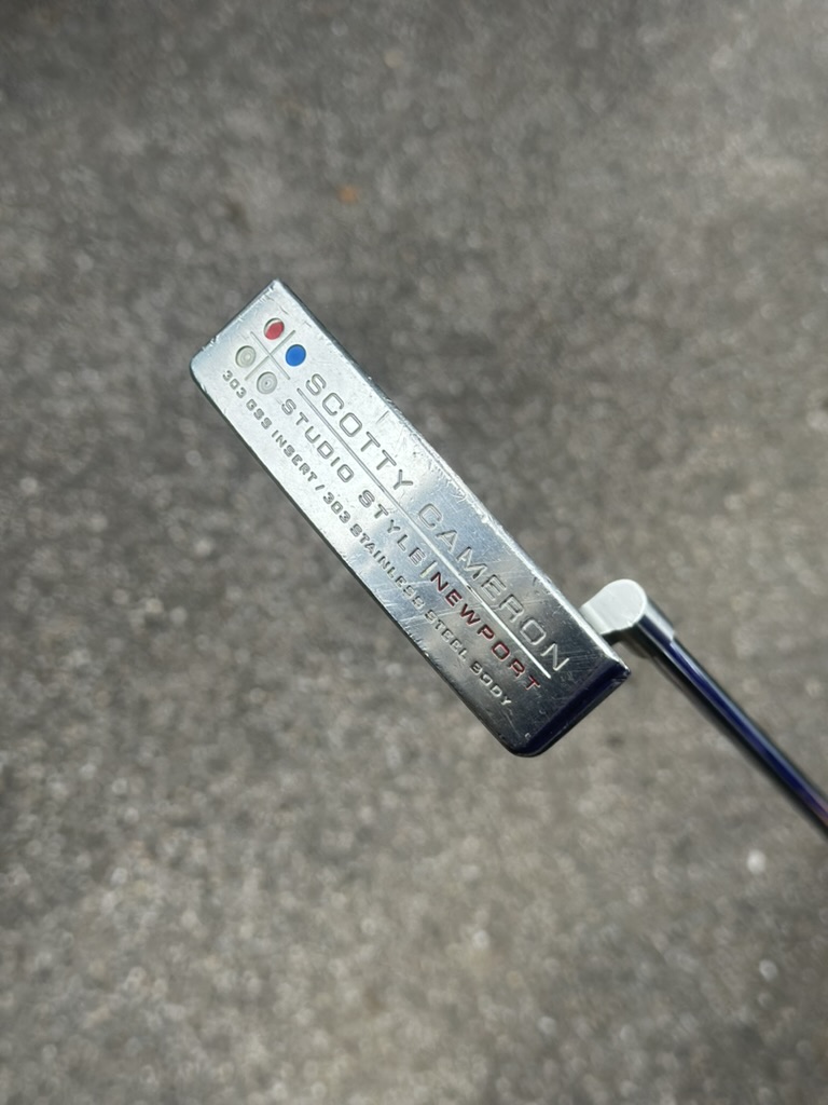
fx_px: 1531
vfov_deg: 39.7
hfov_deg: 30.3
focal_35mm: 48
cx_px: 414
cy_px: 552
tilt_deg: -59.8
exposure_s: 1/762
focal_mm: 6.86
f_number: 1.78
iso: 80
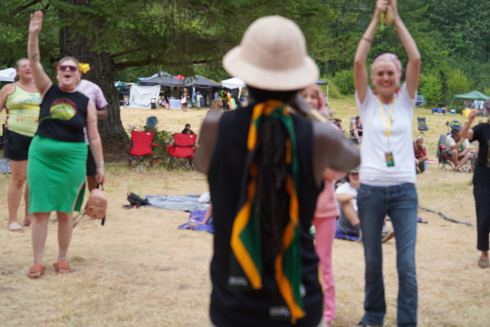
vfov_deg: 28.6
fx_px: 640
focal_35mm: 47
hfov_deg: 41.9
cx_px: 245
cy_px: 164
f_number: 4
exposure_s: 1/160
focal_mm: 47
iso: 160
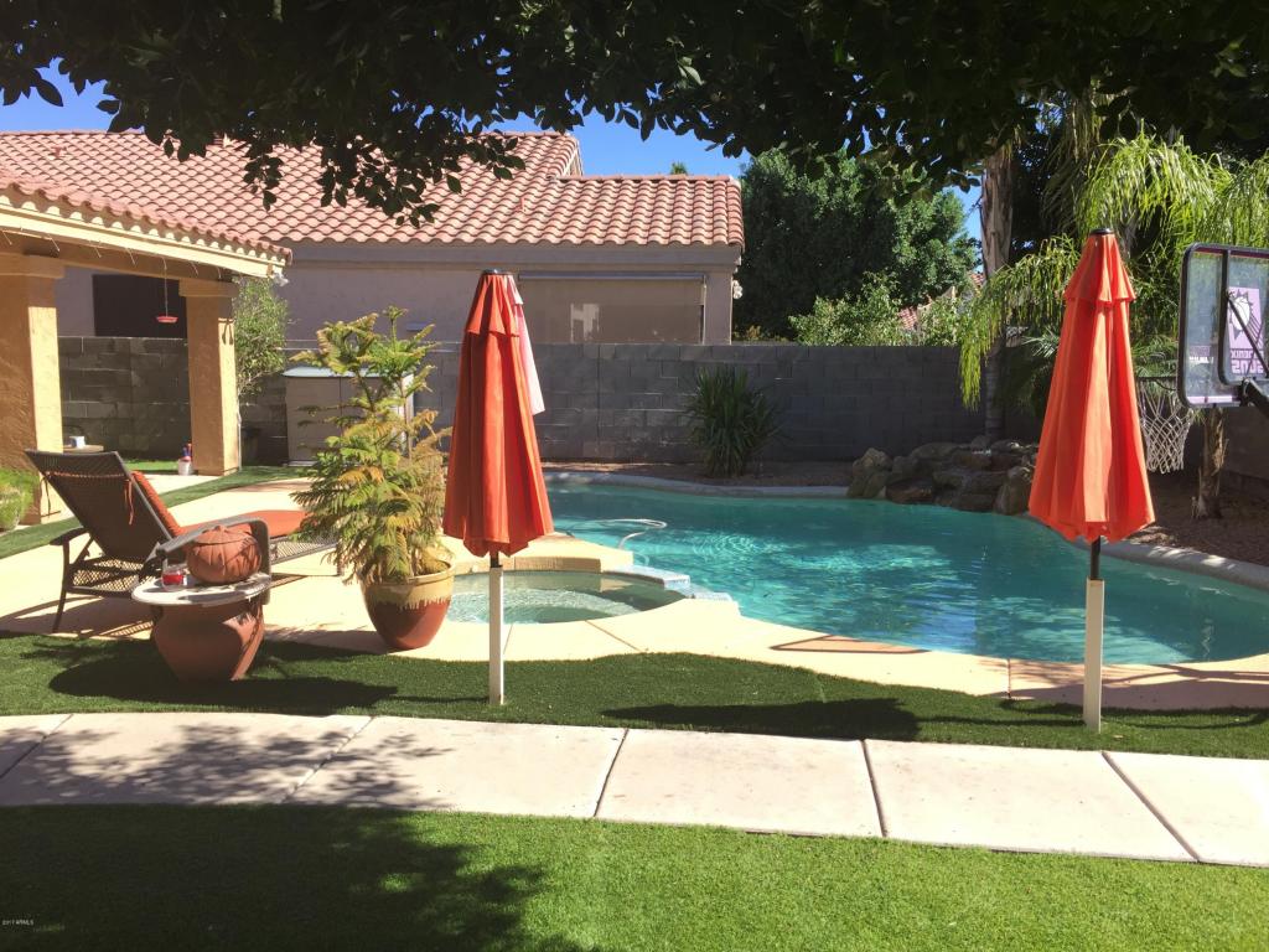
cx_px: 634
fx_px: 1063
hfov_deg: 61.7
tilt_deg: -6.0
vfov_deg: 48.2
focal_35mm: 29
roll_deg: +0.0
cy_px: 476
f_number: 2.2
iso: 32
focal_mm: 4.15
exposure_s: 1/824
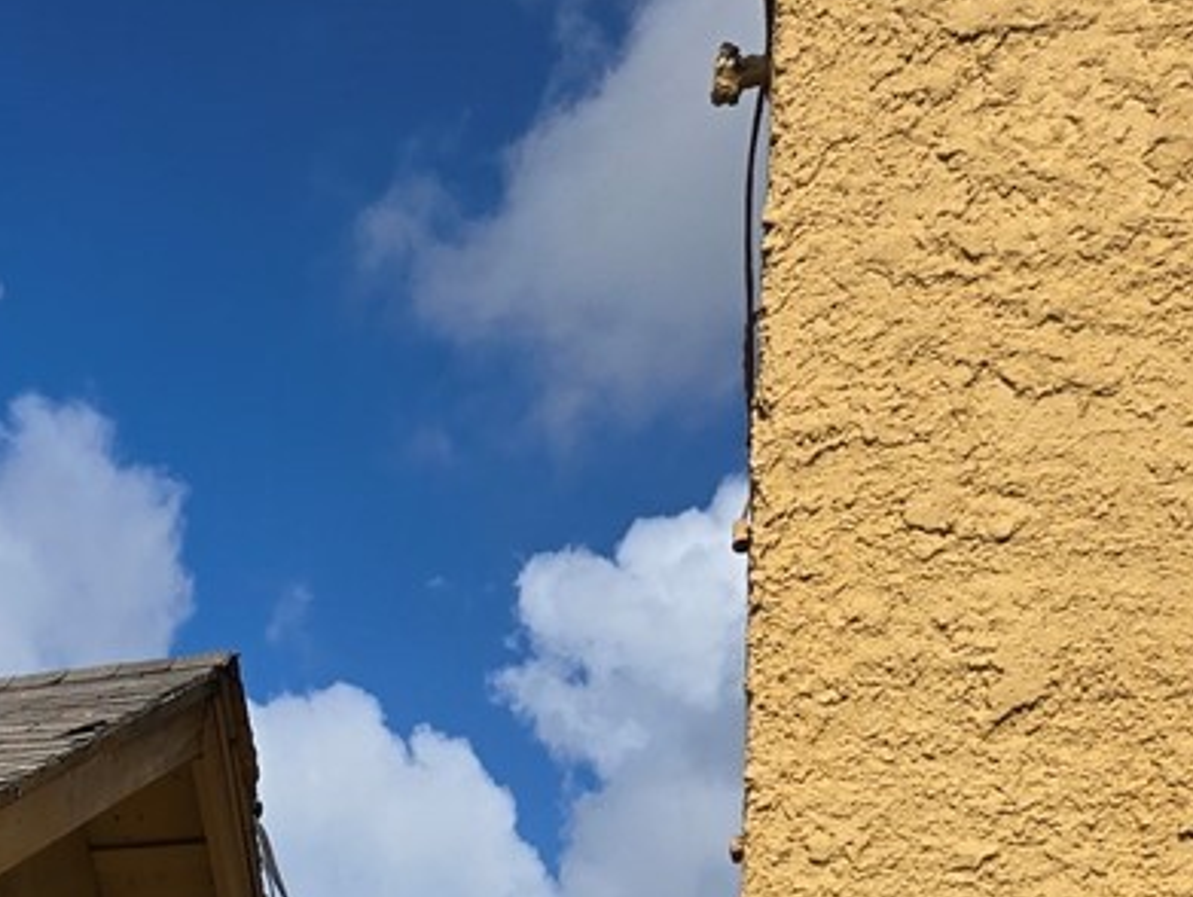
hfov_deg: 19.2
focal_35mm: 94
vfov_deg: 13.6
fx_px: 3243
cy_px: 1739
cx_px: -369
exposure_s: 1/3988
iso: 25
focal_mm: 5.4
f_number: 1.8
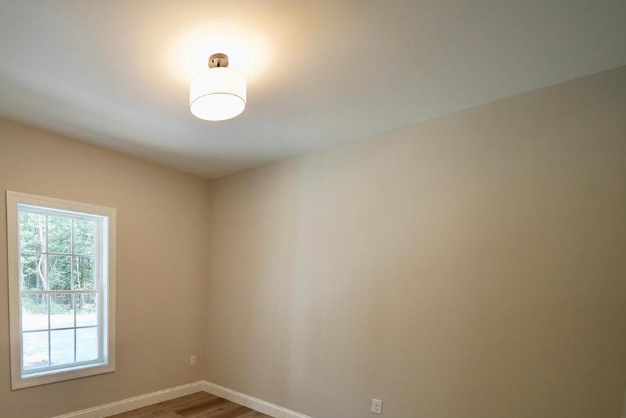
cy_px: 312
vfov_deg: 61.0
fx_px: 330
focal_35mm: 19
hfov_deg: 81.5
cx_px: 173
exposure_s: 1/160
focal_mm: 12
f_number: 4
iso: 500
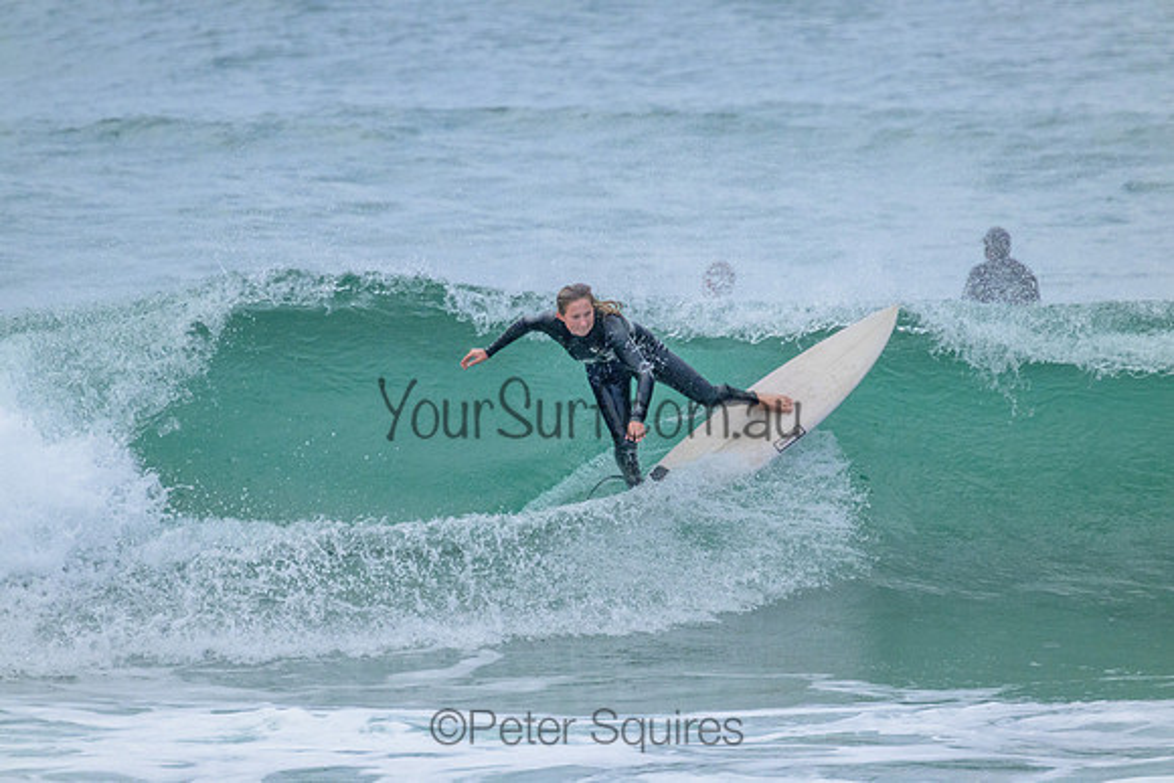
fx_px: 26094
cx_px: 587
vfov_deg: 1.7
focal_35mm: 800
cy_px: 392
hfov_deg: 2.6
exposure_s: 1/1600
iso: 4500
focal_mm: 800
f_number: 11
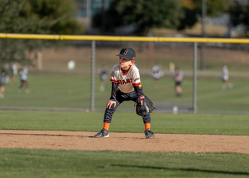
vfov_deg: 3.7
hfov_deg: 5.2
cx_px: 123
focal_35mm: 386
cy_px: 75
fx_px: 2729
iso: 100
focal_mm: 200
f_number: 2.8
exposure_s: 1/2500
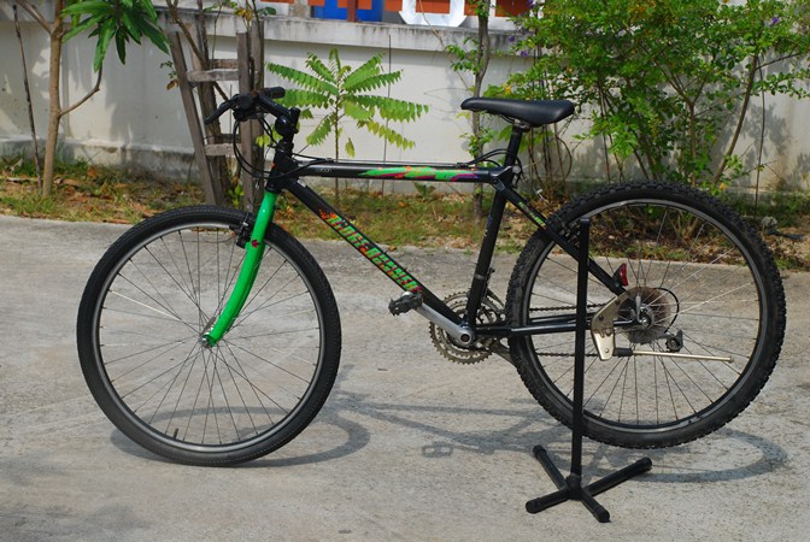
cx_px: 405
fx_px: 1757
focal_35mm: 78
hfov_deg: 26.0
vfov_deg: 17.5
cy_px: 271
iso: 250
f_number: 8
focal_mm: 52
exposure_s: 1/1000
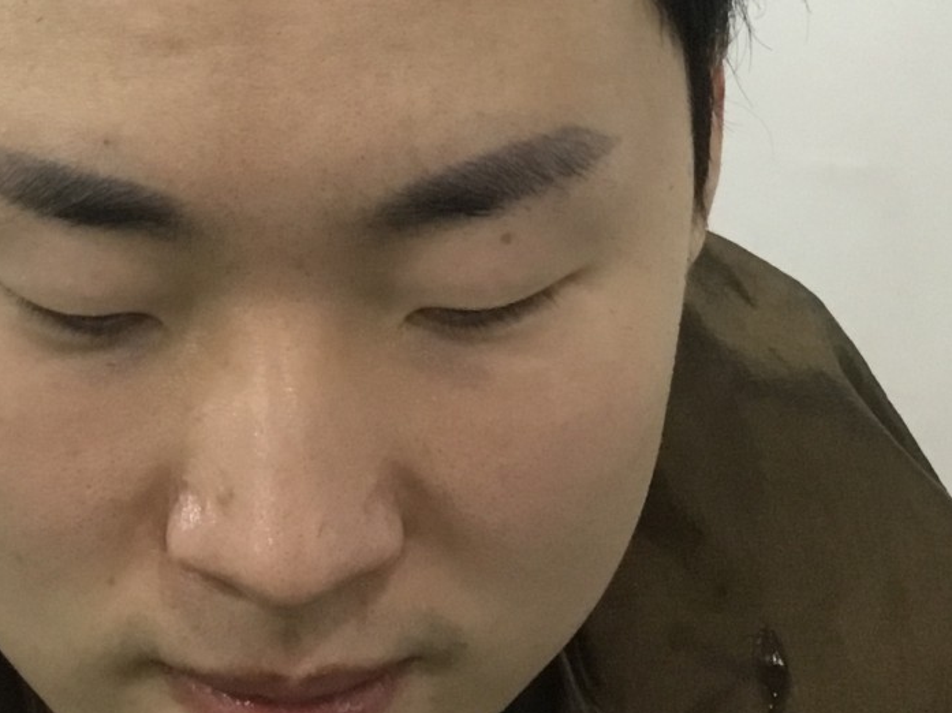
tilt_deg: -11.2
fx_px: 2446
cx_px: 311
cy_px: -101
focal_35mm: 89
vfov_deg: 16.0
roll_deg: +6.6
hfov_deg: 21.9
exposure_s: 1/30
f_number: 2.4
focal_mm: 3.3
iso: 125
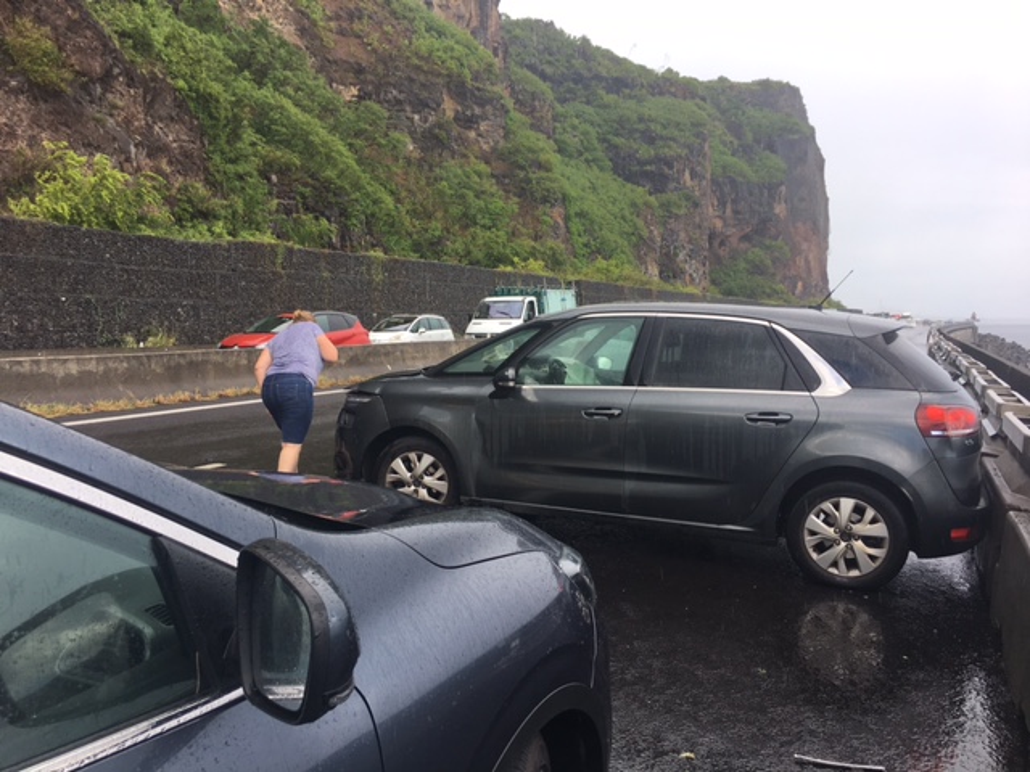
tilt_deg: -1.7
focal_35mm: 29
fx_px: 863
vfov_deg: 48.2
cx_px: 515
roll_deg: -0.4
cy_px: 386
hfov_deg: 61.7
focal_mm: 4.15
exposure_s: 1/324
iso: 25
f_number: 2.2
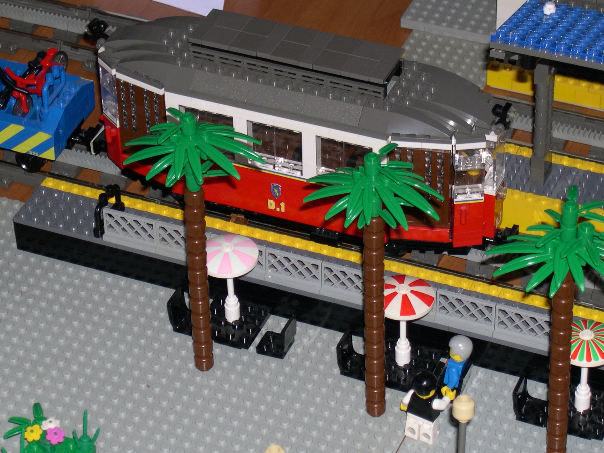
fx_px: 2390
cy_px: 230
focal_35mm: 137
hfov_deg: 14.4
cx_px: 279
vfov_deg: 10.8
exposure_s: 1/60
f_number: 4.9
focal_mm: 24
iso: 100
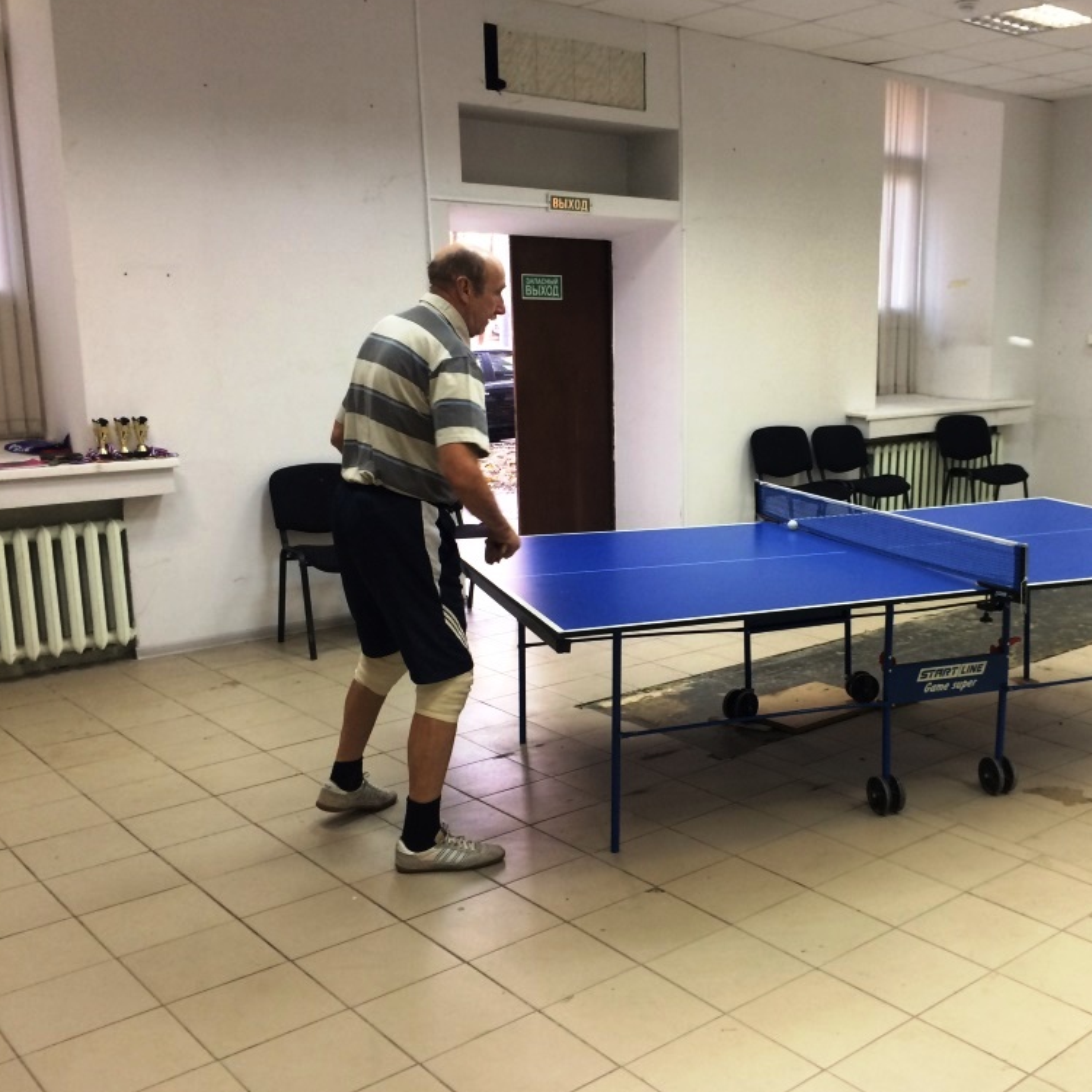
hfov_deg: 46.4
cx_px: 735
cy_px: 555
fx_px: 1249
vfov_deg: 47.2
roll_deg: +0.2
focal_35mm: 35
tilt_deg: -11.9
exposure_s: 1/33
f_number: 2.2
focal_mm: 4.15
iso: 100
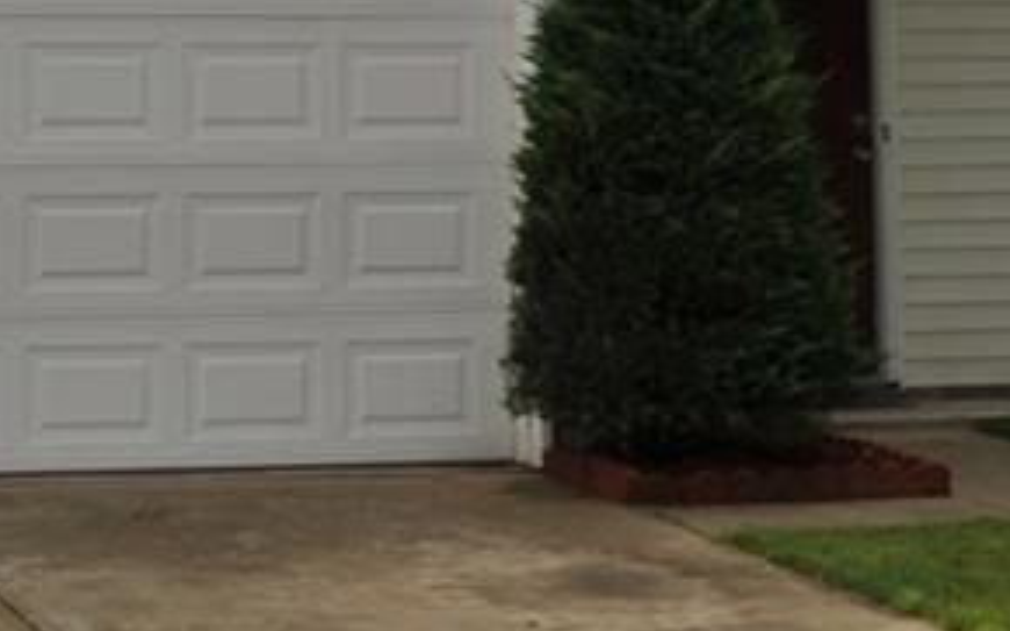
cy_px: -382
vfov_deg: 8.4
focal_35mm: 151
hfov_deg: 13.9
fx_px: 4155
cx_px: 571
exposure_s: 1/250
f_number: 9
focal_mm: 28
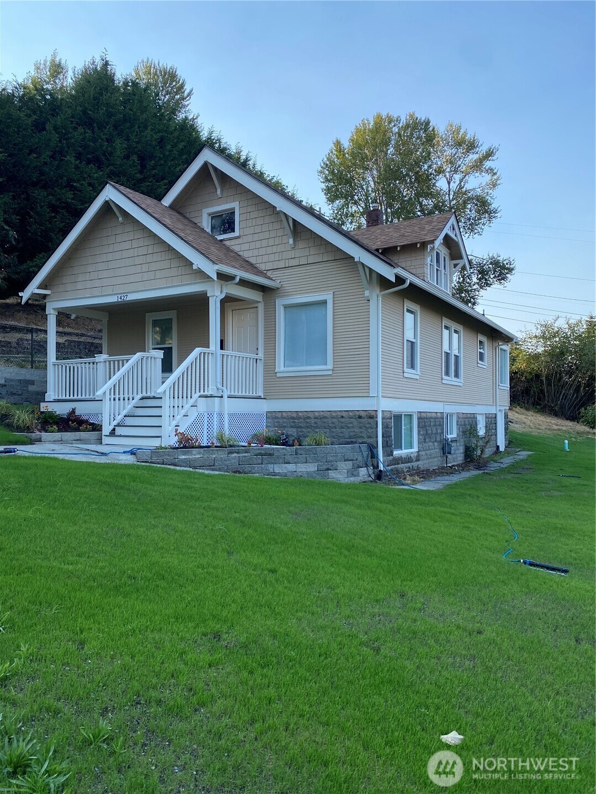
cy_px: 397
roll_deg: -0.3
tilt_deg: +3.3
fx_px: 597
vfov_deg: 67.3
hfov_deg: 53.1
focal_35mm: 26
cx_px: 298
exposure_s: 1/965
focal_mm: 4.25
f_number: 1.8
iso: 32
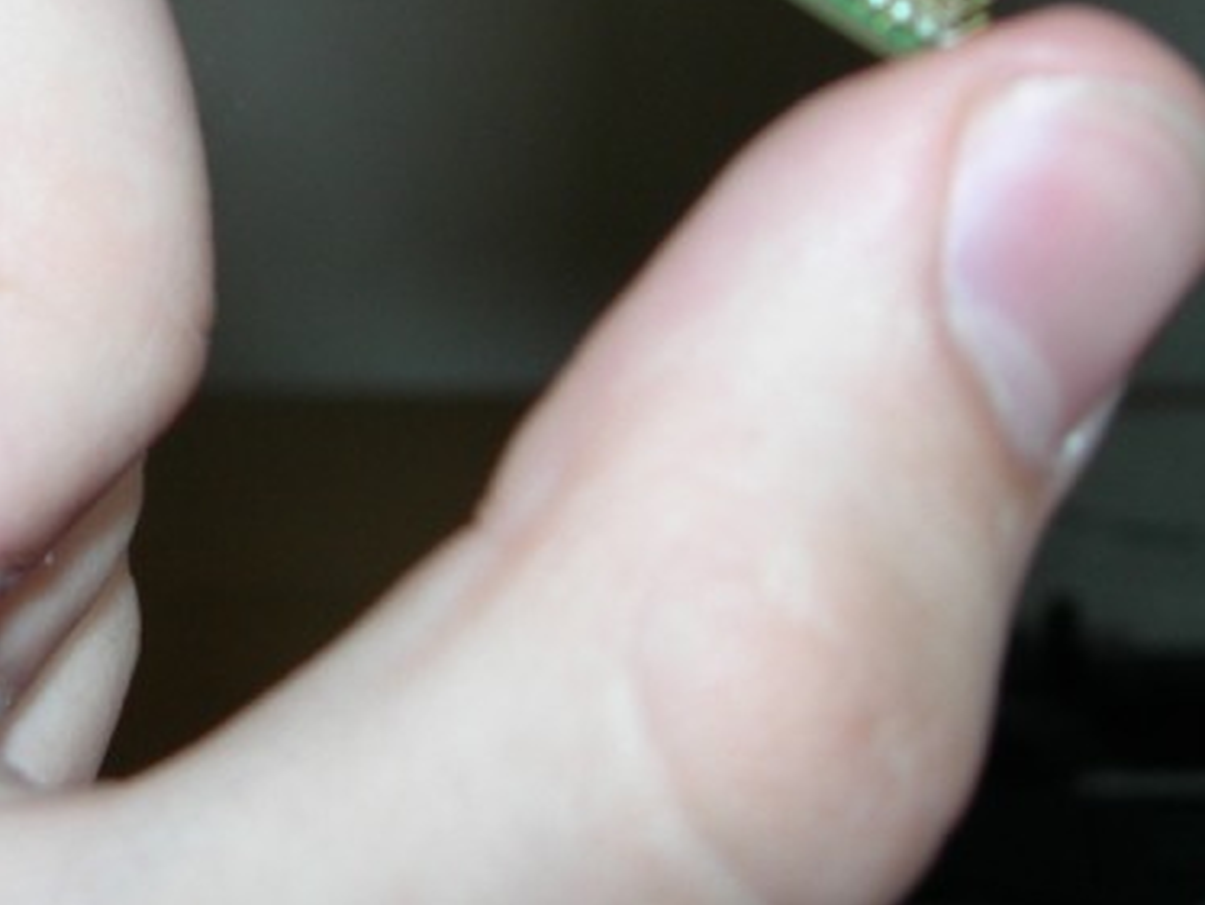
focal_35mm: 104
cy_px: 35
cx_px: 97
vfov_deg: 14.1
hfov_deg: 18.5
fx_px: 3623
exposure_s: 1/60.1
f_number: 2.8
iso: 50
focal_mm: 7.8
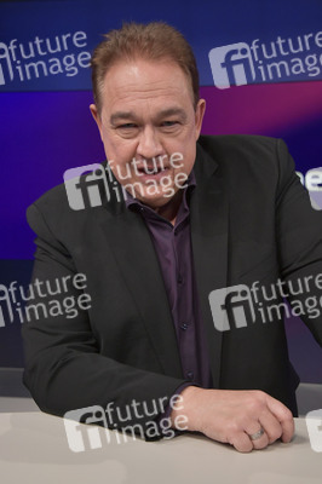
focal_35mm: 46
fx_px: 618
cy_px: 242
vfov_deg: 42.8
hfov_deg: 29.2
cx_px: 161
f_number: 6.3
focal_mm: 46
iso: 2500
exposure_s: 1/200
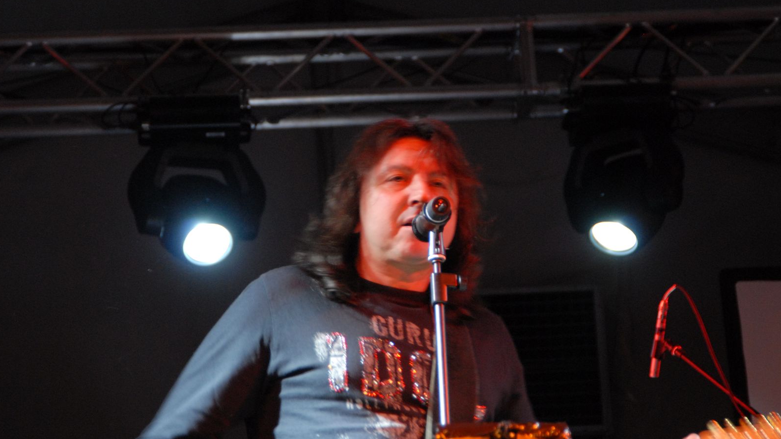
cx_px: 389
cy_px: 202
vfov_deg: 9.0
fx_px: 2786
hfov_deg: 16.0
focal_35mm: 135
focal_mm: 85
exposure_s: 1/20
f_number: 5.6
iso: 800
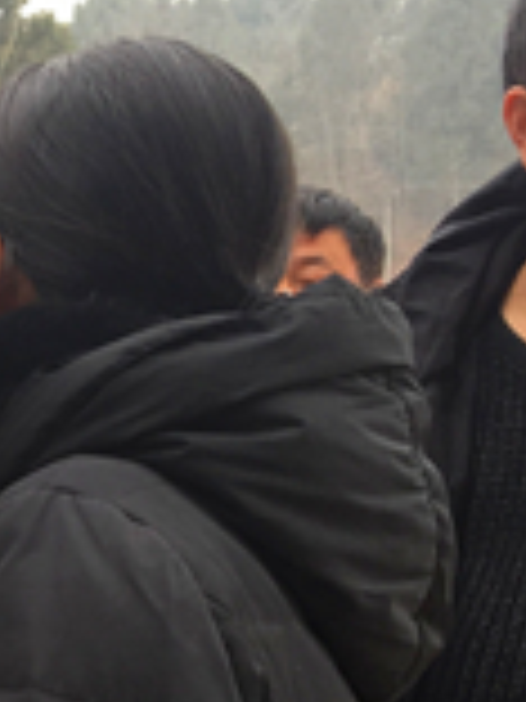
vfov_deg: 14.8
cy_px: 749
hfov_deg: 10.5
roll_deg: +1.7
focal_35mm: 130
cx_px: -530
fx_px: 2634
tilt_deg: -6.7
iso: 25
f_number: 2.2
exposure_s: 1/116
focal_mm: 4.15
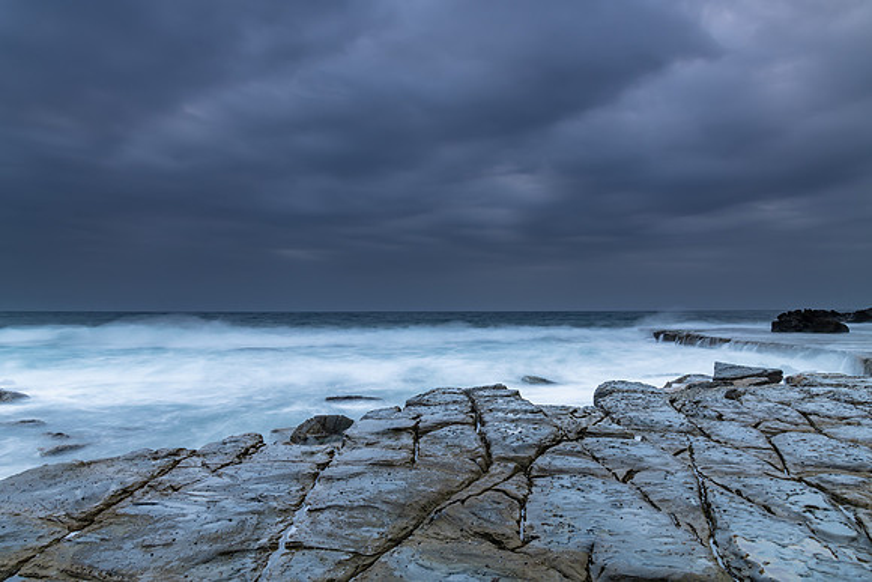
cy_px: 291
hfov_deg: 73.6
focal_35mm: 24
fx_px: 583
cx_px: 436
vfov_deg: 53.1
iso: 100
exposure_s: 2.5
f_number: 8
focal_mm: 24
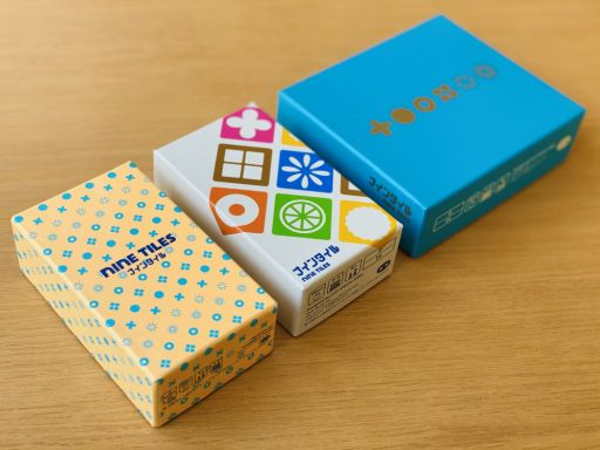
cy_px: 225
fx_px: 901
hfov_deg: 36.8
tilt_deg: -47.5
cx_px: 300
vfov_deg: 28.0
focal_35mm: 52
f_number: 2
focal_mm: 6
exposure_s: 1/122
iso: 50
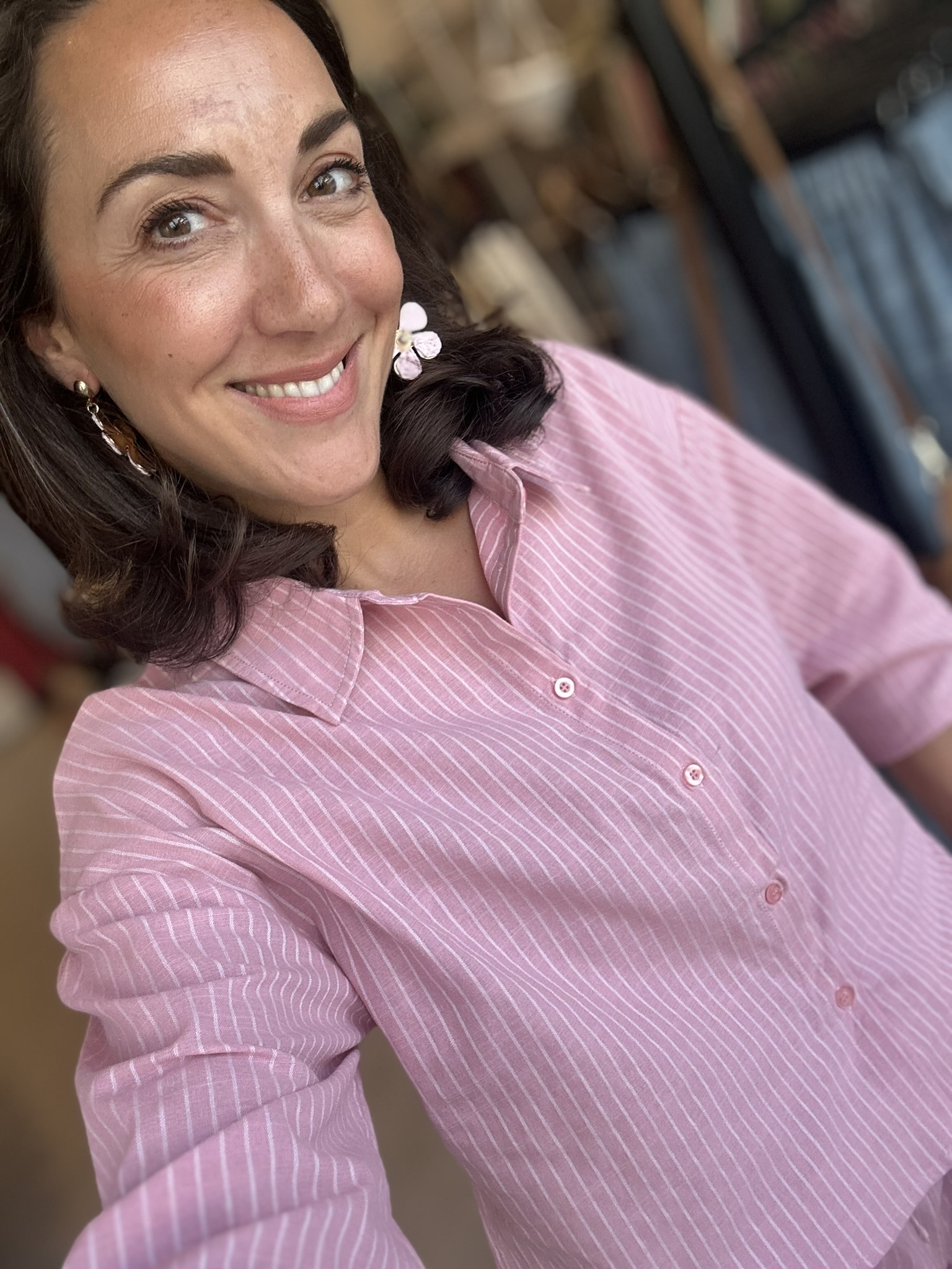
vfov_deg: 60.0
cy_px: 634
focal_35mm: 30
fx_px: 1100
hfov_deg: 46.8
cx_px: 476
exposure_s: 1/121
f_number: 1.9
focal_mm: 2.69
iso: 64
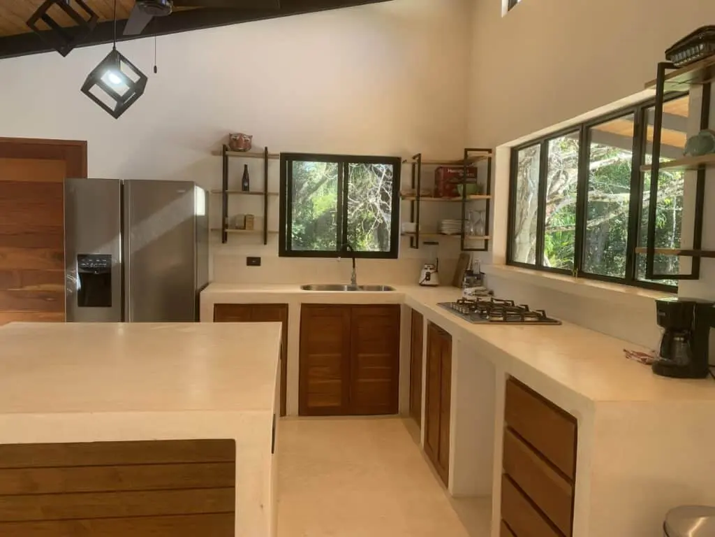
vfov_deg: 53.1
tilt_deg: -2.9
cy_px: 268
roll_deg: -1.0
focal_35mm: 26
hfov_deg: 67.3
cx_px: 358
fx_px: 537
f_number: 1.8
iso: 50
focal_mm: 4.25
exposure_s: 1/121
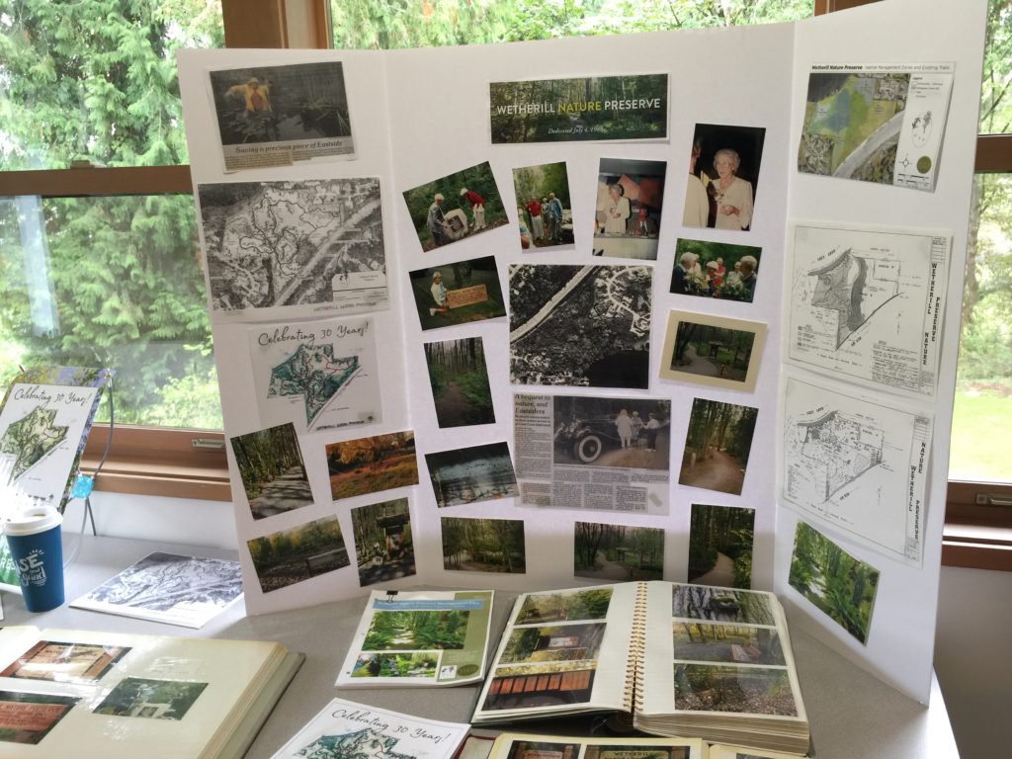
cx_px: 506
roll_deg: +0.3
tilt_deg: -14.2
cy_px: 380
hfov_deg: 61.7
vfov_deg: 48.2
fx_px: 848
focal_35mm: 29
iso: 32
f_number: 2.2
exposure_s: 1/15
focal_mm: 4.15
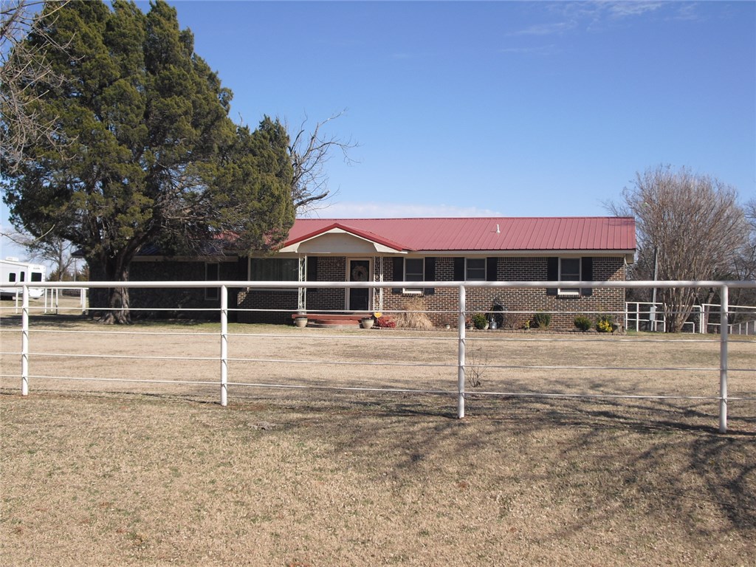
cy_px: 284
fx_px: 961
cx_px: 378
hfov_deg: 42.9
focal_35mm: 44
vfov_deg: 32.9
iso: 64
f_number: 8.5
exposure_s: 1/125
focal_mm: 7.7
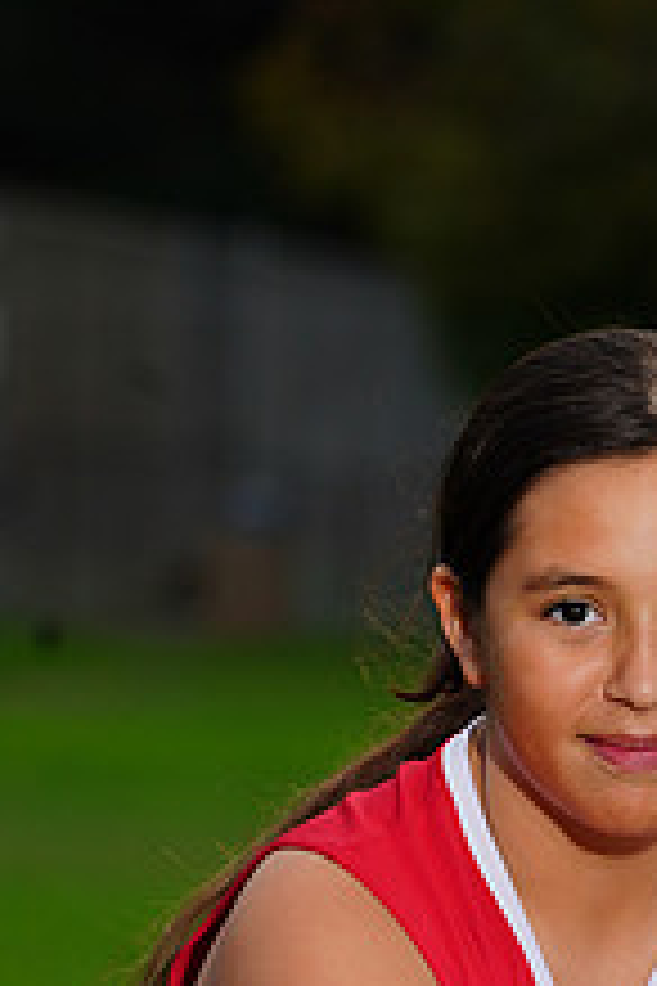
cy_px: 1207
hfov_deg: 2.4
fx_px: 15575
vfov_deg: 3.6
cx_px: 475
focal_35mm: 569
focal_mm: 215
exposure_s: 1/250
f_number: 8
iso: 160
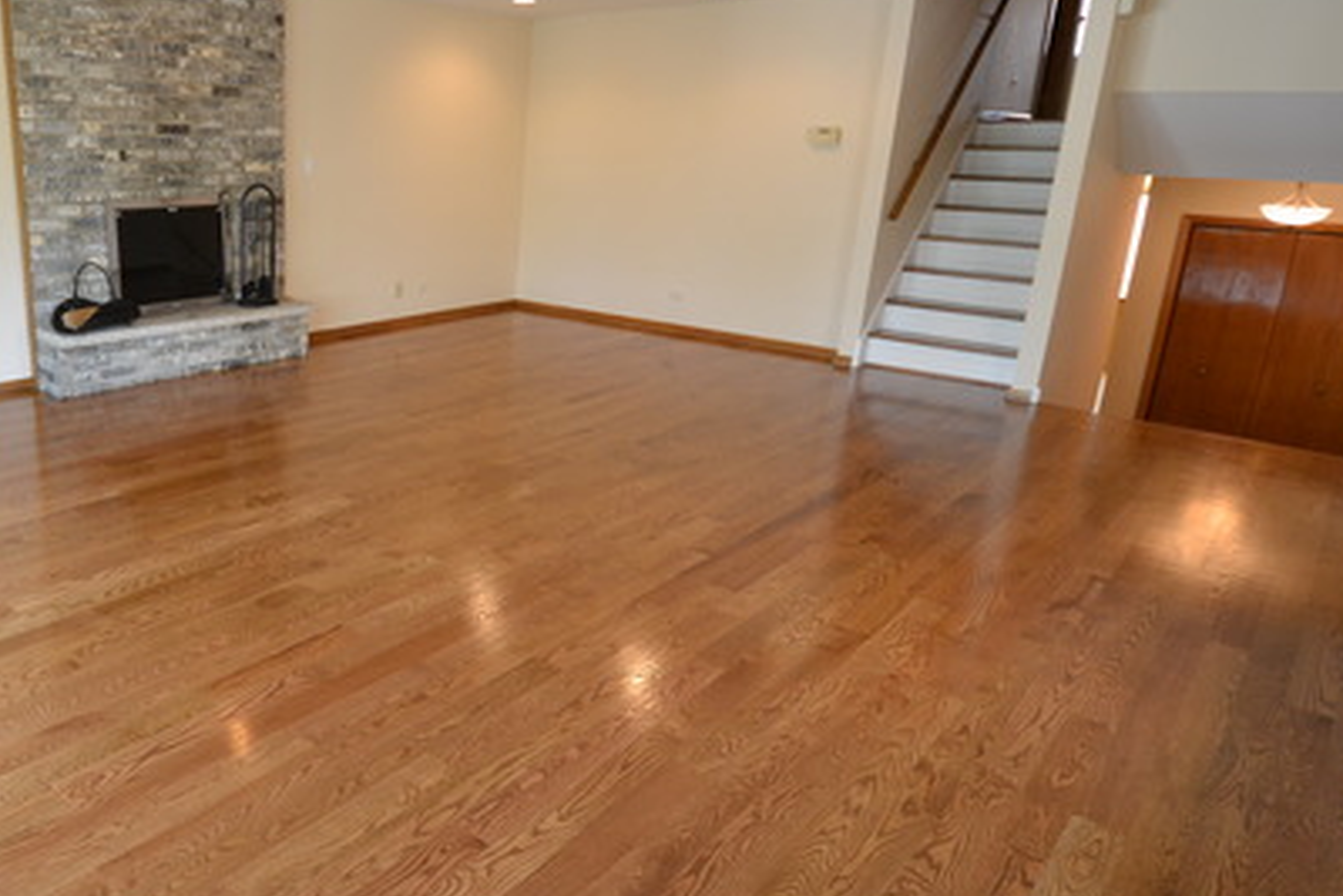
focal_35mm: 24
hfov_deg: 68.4
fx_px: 896
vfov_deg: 53.1
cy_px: 398
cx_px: 319
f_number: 4
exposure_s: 1/60
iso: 640
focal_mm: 10
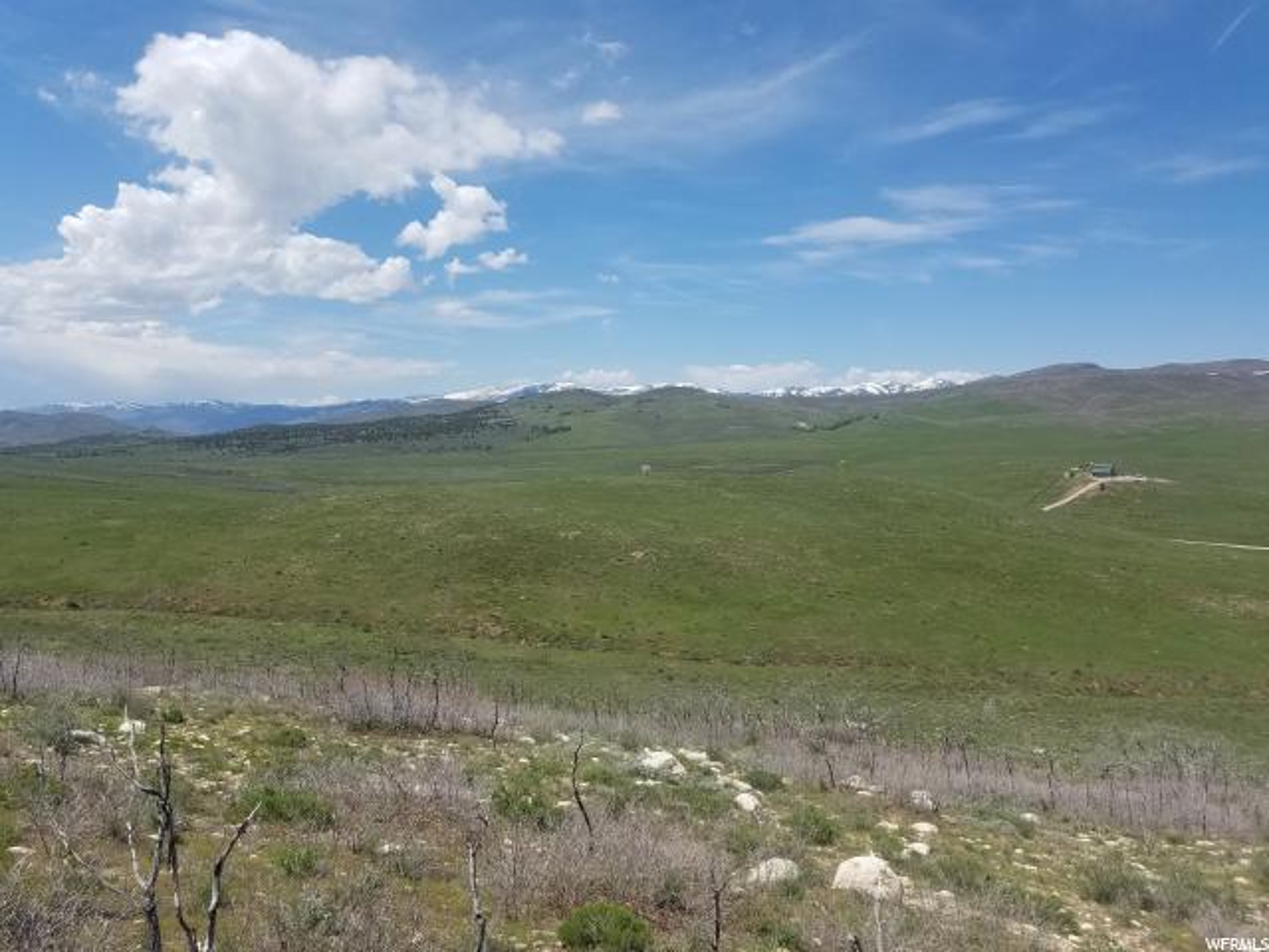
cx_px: 634
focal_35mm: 26
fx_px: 953
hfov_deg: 67.3
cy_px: 476
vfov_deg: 53.1
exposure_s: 1/3224
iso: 50
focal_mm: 4.2
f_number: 1.7
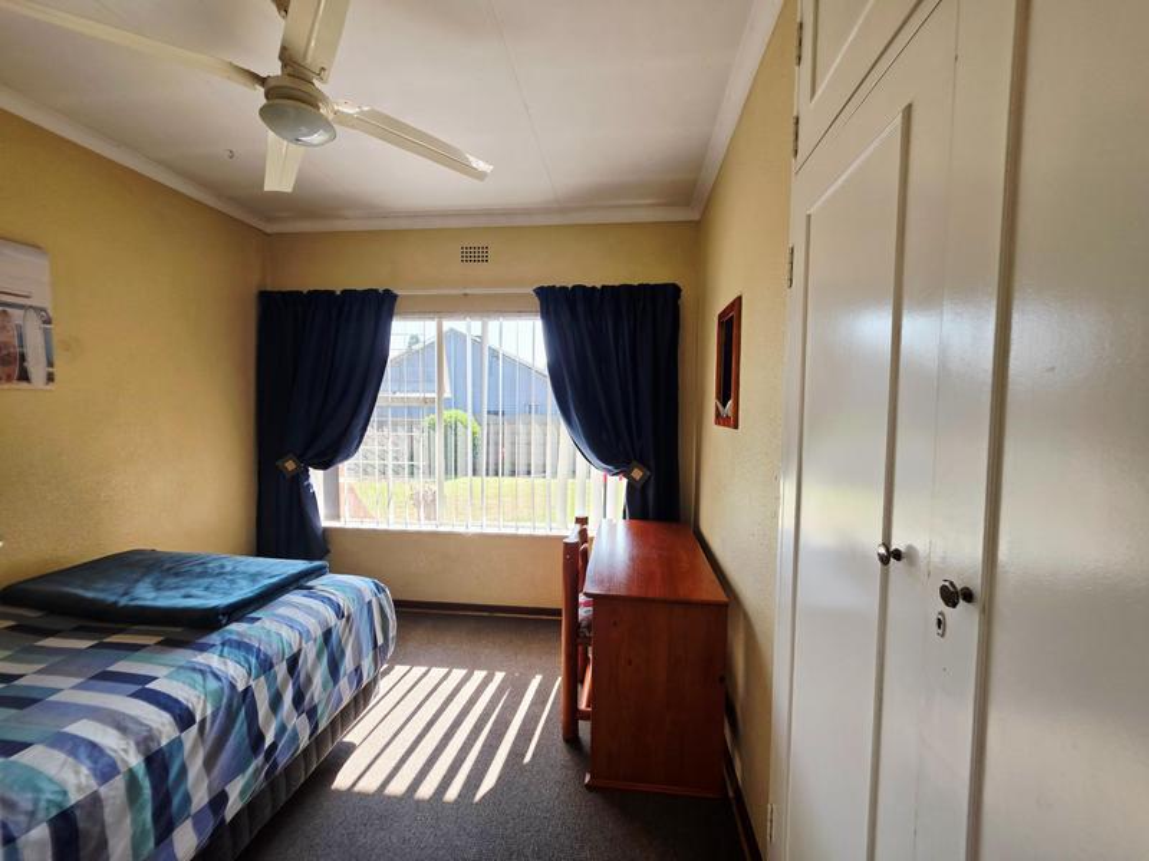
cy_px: 430
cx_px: 574
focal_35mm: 13
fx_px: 432
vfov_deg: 89.9
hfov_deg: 106.2
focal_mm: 2.2
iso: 20
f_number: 1.9
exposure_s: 1/120
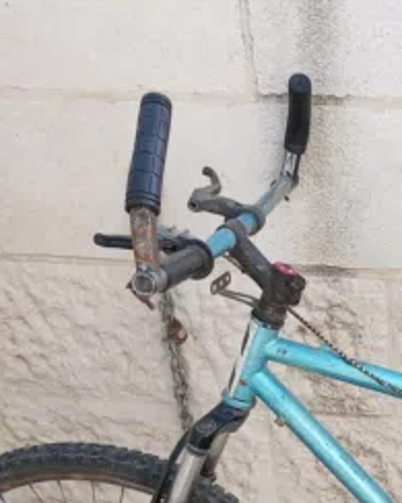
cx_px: 449
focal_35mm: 64
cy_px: 472
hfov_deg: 22.4
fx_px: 952
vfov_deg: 28.2
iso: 100
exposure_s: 1/319
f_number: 1.8
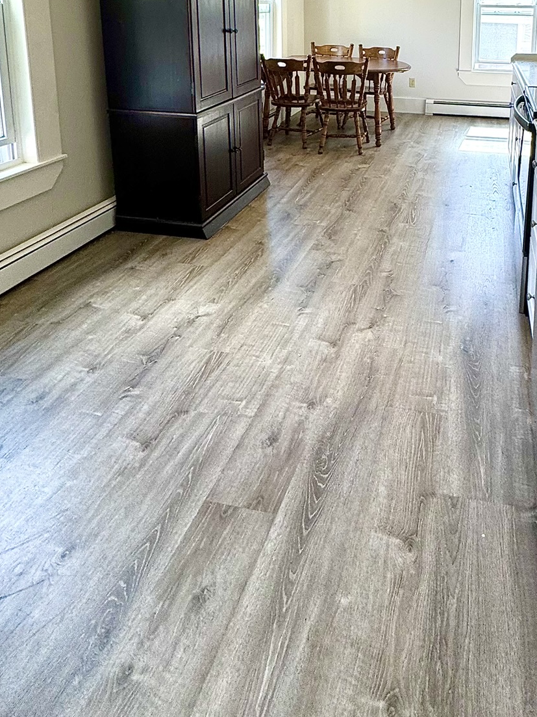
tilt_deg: -8.6
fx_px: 538
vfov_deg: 58.6
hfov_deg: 50.9
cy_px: 86
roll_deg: -1.0
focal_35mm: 26
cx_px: 399
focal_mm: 2.22
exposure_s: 1/120
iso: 100
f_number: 2.2
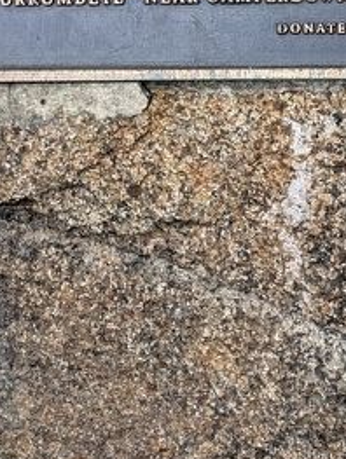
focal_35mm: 76
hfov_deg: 18.7
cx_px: 380
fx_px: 1010
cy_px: -79
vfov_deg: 23.6
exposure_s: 1/100
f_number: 1.89
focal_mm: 5.43
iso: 84
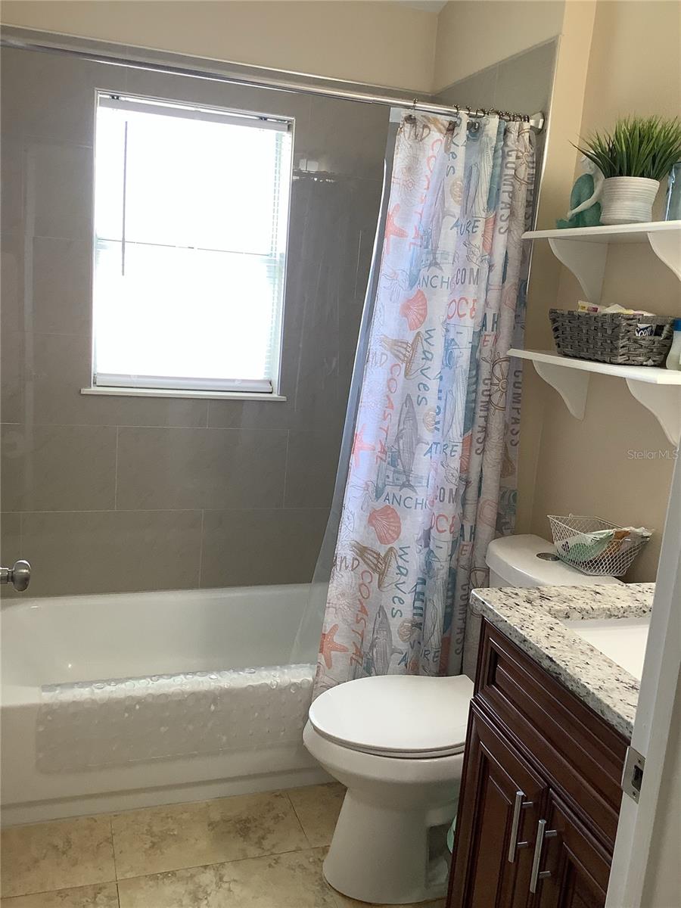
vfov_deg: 58.4
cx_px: 340
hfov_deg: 45.4
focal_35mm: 31
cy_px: 454
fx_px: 813
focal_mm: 3.3
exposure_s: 1/100
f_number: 2.4
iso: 80
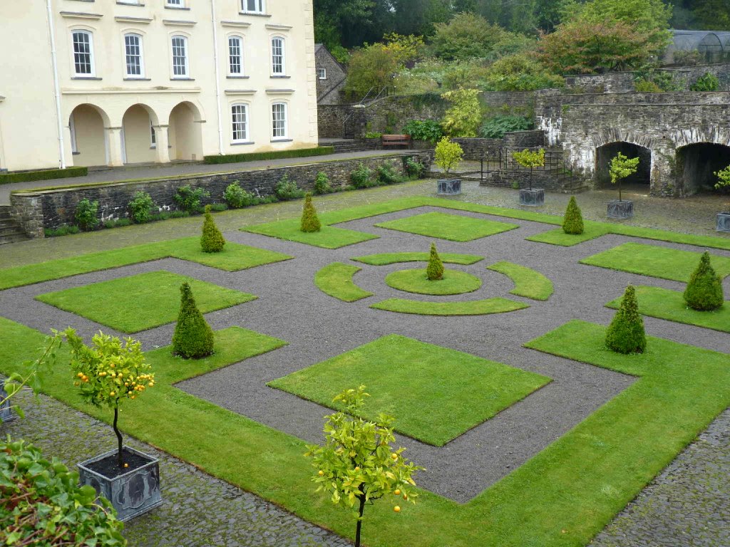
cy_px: 274
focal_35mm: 41
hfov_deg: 45.8
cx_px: 365
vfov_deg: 35.1
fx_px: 865
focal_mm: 7.3
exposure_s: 1/80
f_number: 3
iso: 80
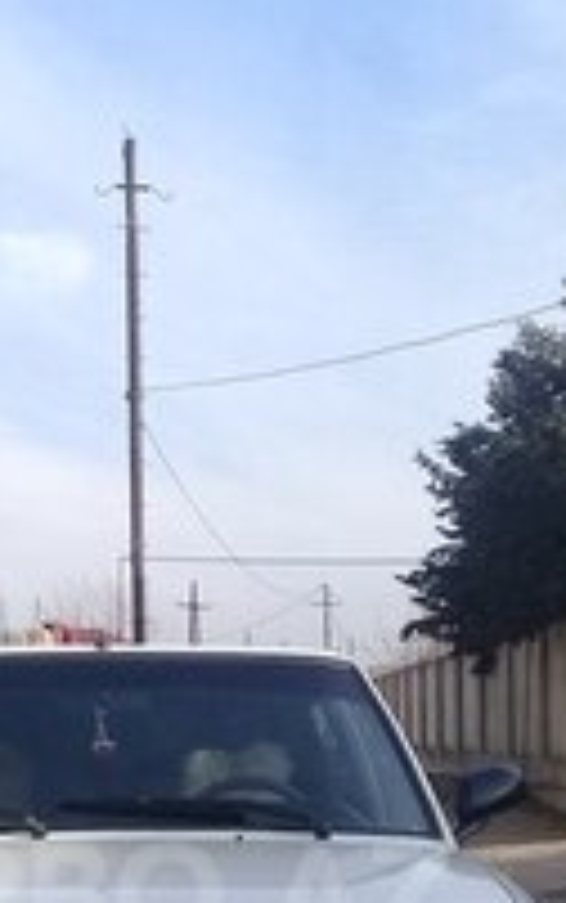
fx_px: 1995
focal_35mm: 81
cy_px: 894
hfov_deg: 16.0
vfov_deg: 24.4
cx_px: 103
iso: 50
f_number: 2.2
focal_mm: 3.3
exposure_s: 1/799
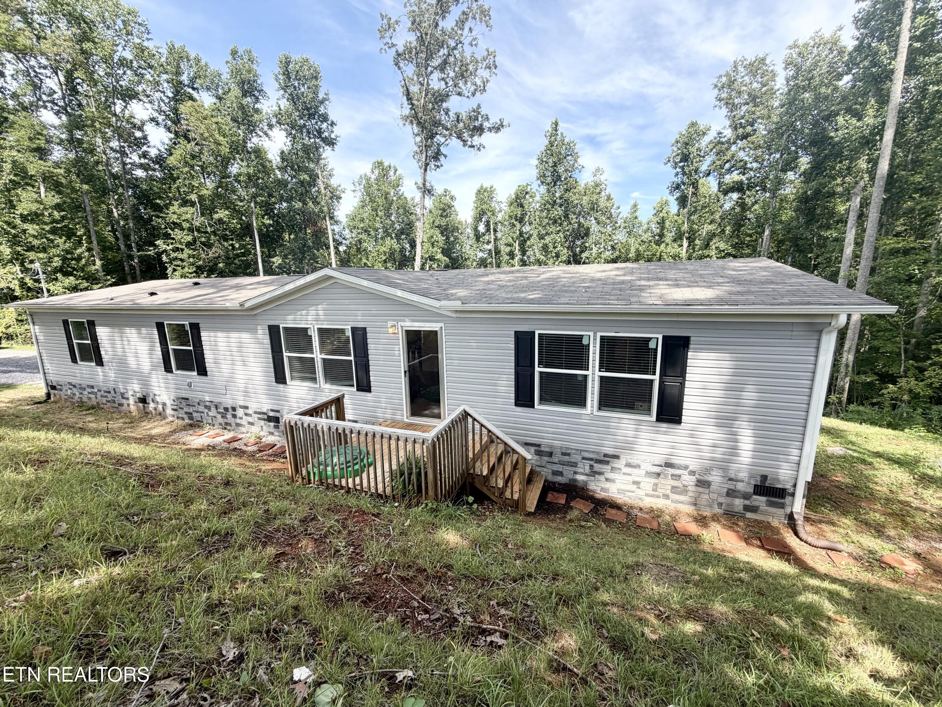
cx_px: 471
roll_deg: +2.2
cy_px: 354
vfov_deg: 85.7
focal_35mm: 14
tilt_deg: -10.5
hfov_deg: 102.1
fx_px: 381
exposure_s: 1/502
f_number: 2.2
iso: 50
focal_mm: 2.22
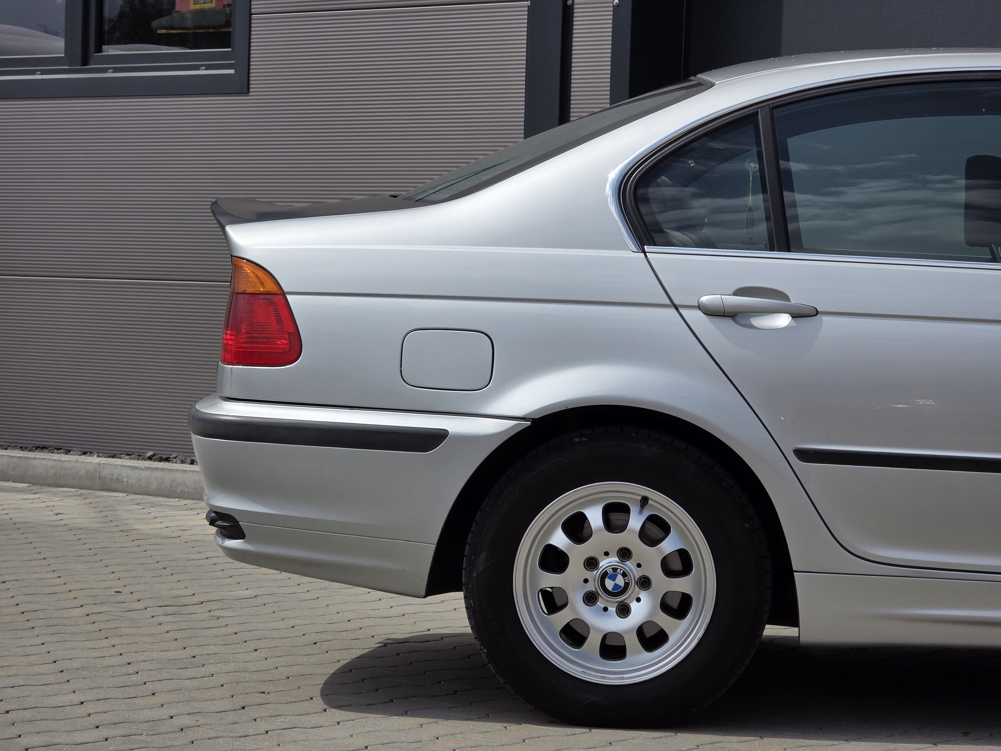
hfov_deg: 17.1
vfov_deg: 12.9
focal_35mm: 115
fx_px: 3325
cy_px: 376
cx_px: 500
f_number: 3.4
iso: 64
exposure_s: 1/2650
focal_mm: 18.6
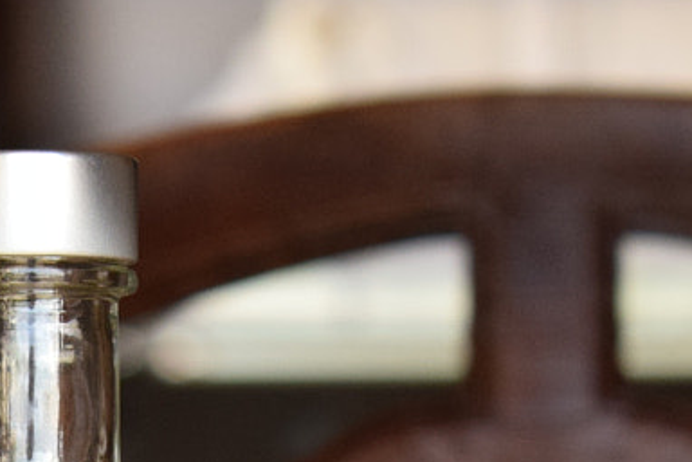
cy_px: 814
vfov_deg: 4.0
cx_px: -99
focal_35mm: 344
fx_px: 6614
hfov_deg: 6.0
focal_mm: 55
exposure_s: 1/320
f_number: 5.6
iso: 800
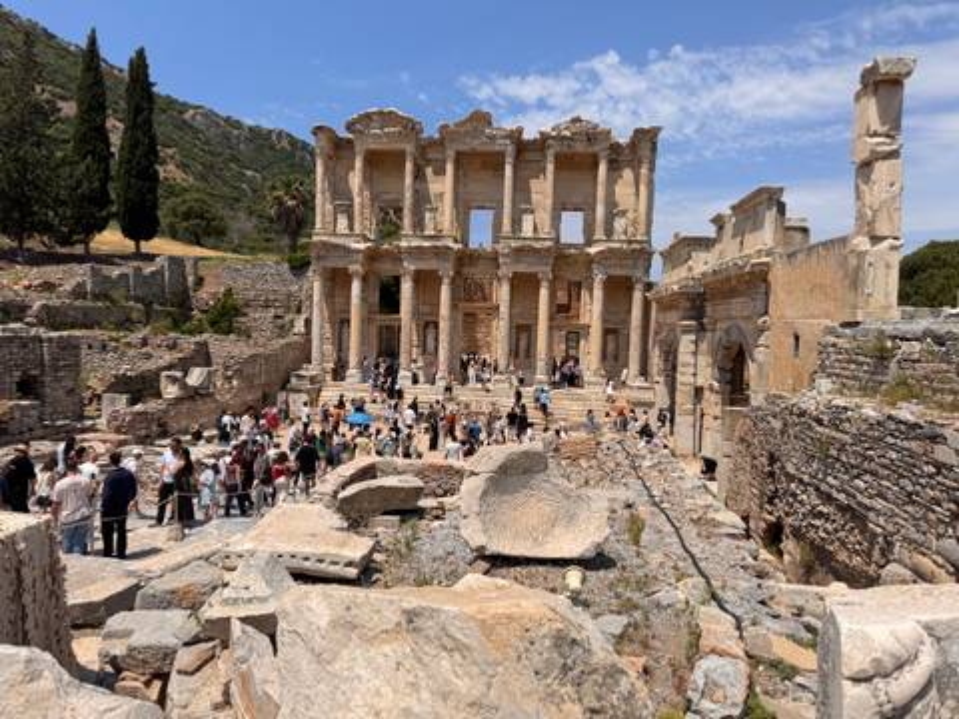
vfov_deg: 56.8
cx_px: 480
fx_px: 665
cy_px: 360
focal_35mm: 24
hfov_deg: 71.6
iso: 80
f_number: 1.78
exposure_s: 1/7092
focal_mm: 6.76
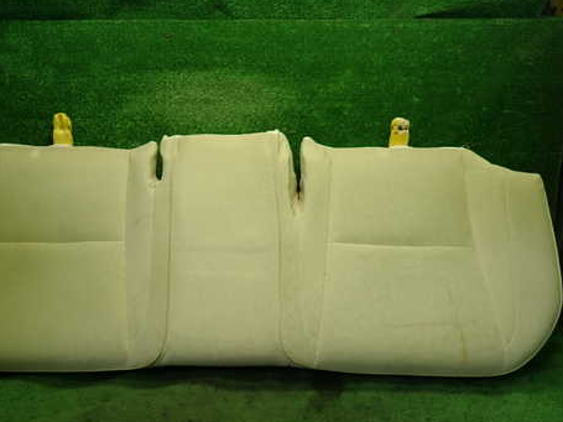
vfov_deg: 42.8
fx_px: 537
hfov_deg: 55.2
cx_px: 250
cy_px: 243
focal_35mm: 33
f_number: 2
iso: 100
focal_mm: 4.5
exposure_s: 1/60
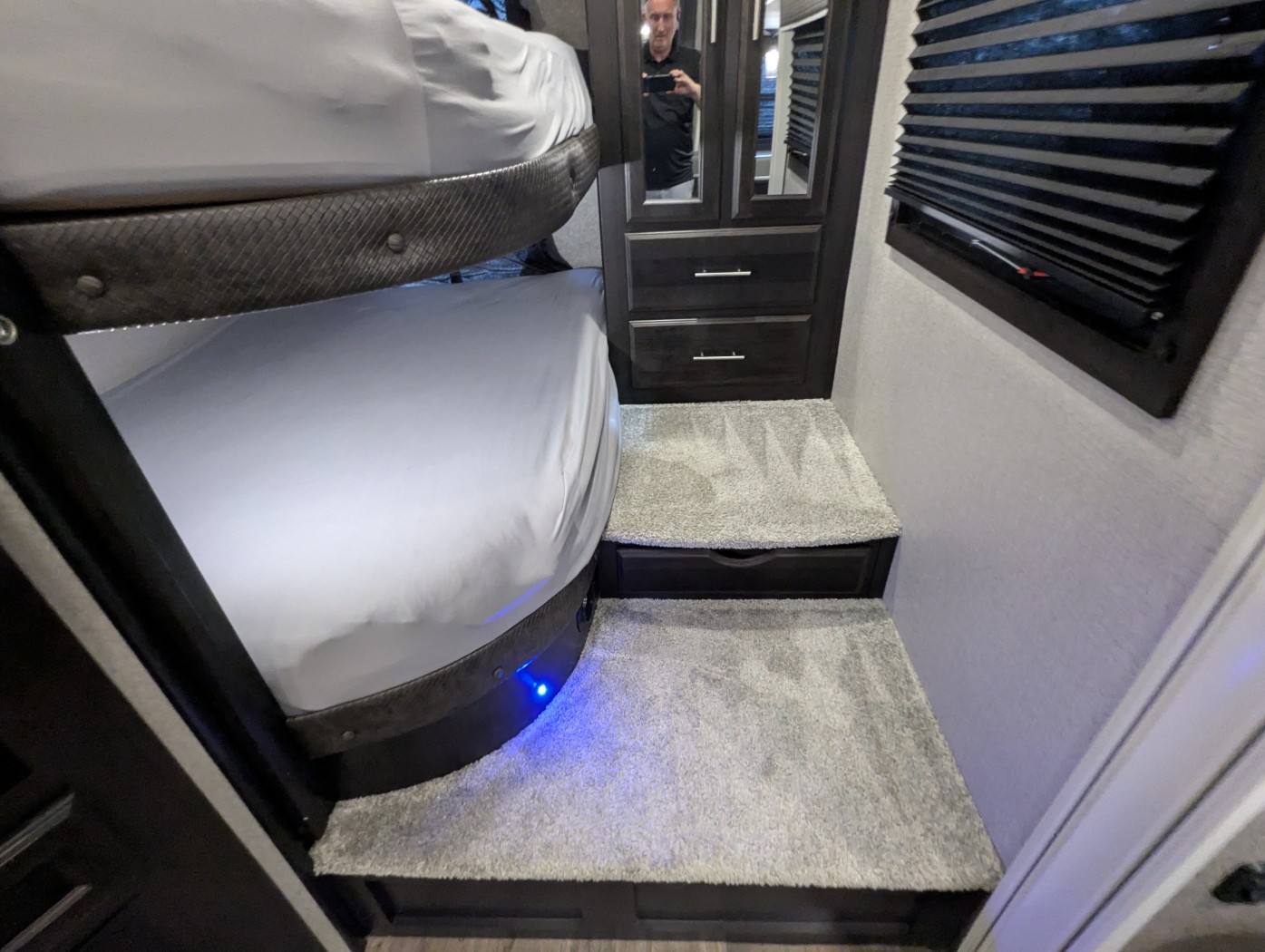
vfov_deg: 78.2
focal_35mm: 16
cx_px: 632
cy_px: 476
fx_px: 585
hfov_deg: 94.4
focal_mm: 2.35
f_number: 2.2
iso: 433
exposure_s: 1/26.1
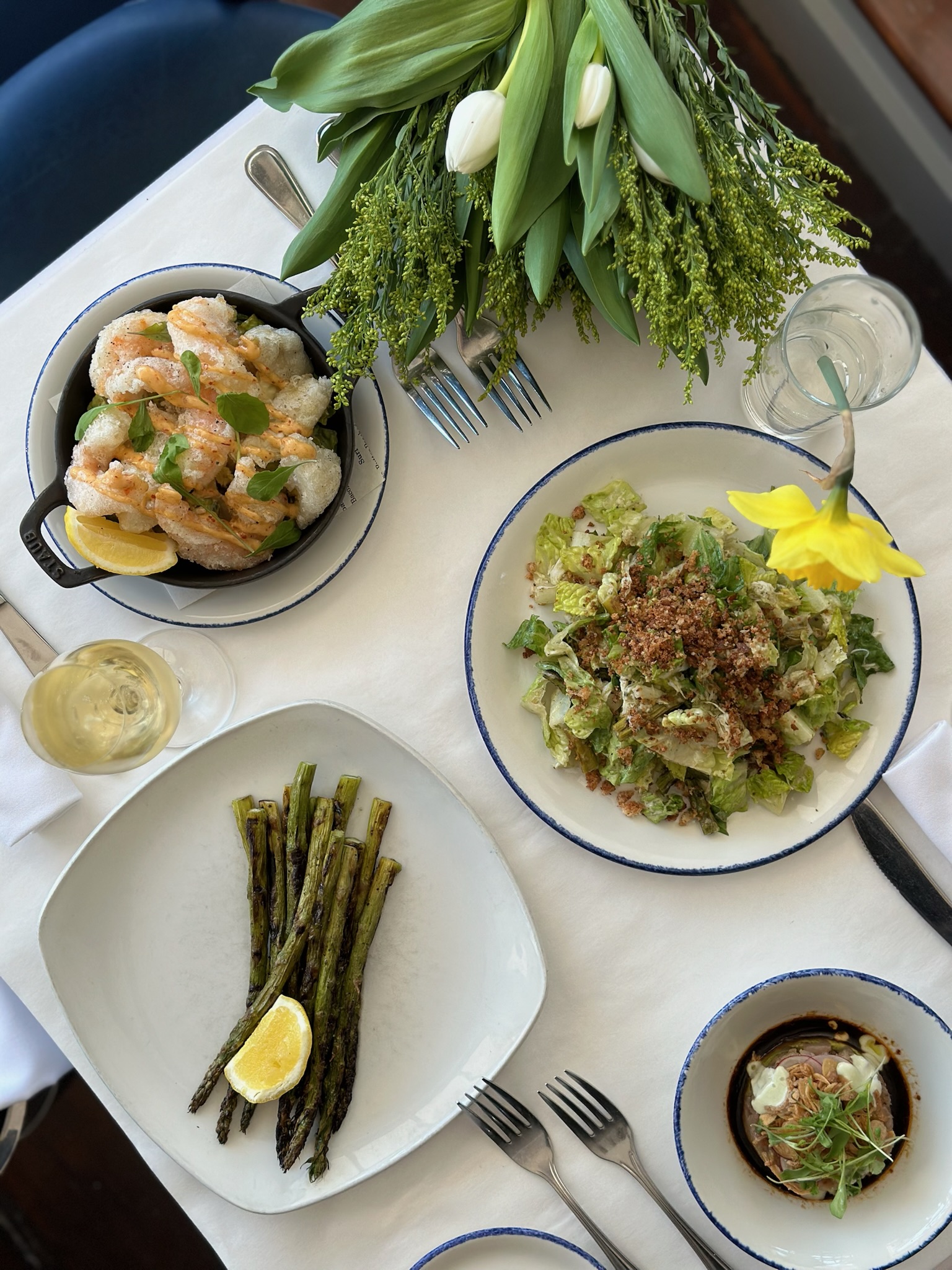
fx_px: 1760
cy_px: 635
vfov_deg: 39.7
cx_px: 476
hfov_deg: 30.3
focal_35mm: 48
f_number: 1.78
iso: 80
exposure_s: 1/342
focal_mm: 6.86
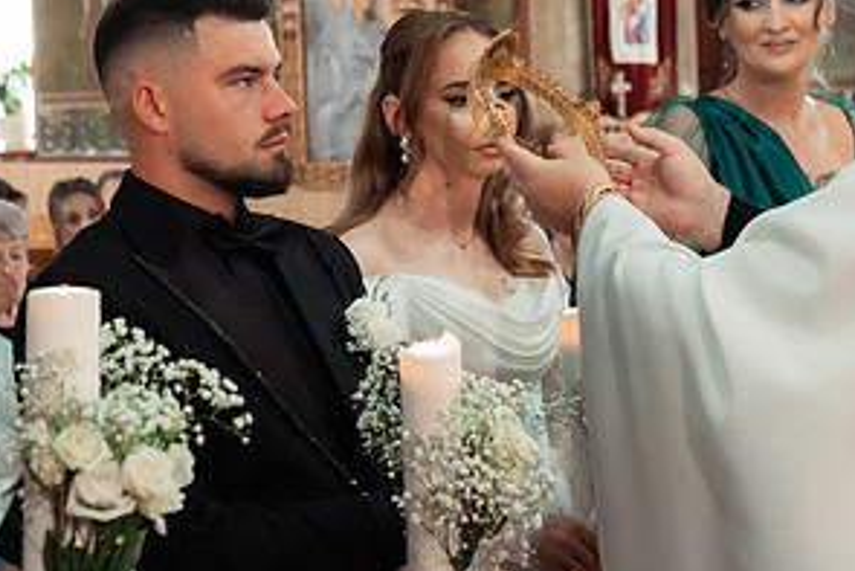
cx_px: 267
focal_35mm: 72
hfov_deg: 27.8
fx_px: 1711
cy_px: 156
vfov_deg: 18.8
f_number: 3.2
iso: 1800
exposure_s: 1/200
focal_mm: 30
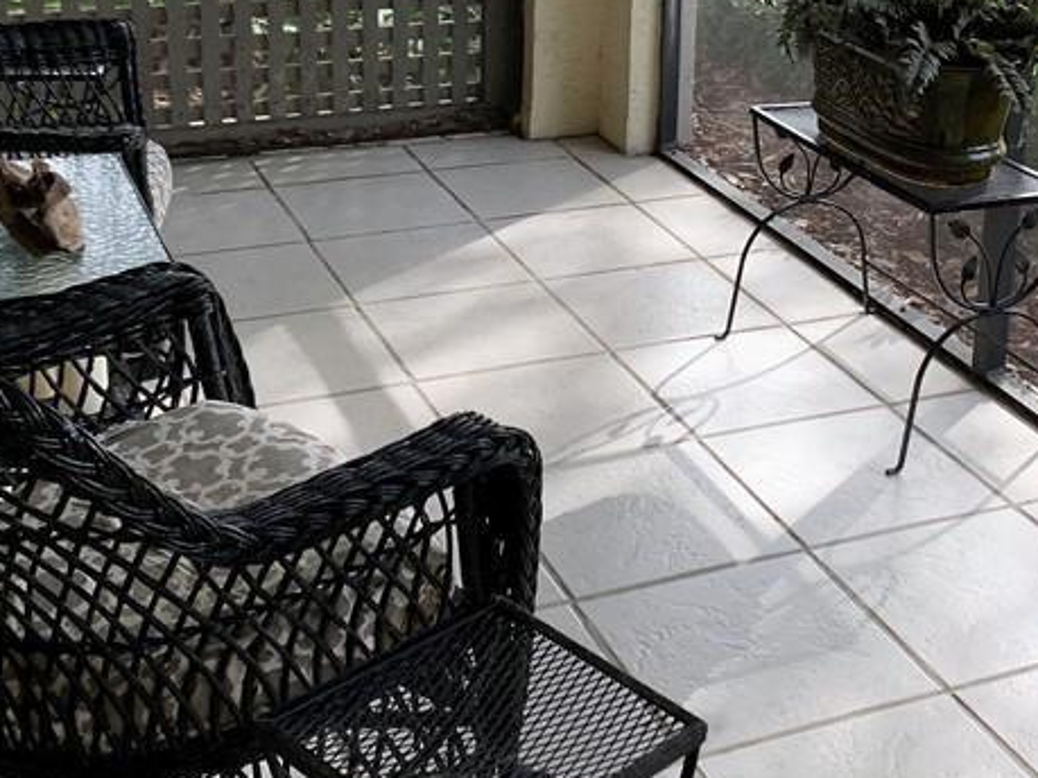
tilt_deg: -16.8
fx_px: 1739
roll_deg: -3.0
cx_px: 708
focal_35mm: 58
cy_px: 154
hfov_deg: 32.9
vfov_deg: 24.8
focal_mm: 4.25
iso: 32
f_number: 1.8
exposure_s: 1/122
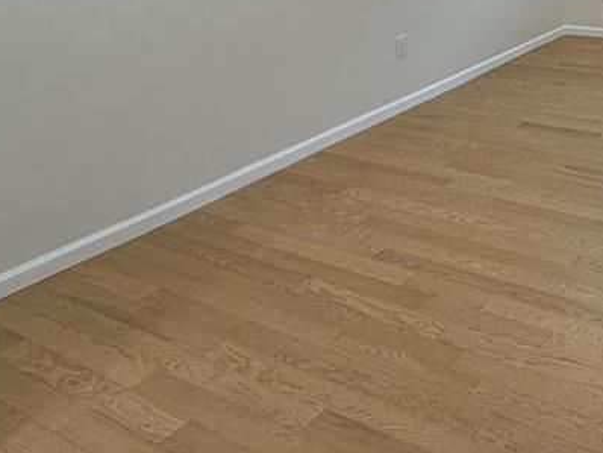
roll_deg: +1.2
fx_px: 627
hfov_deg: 41.2
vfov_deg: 32.7
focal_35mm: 36
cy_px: -91
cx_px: 662
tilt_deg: -2.7
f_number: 2.2
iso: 125
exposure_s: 1/120
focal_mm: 2.22
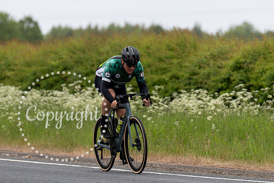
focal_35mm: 293
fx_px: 2230
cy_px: 51
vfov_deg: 4.7
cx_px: 151
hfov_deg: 7.0
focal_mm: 200
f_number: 3.2
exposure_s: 1/1250
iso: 125
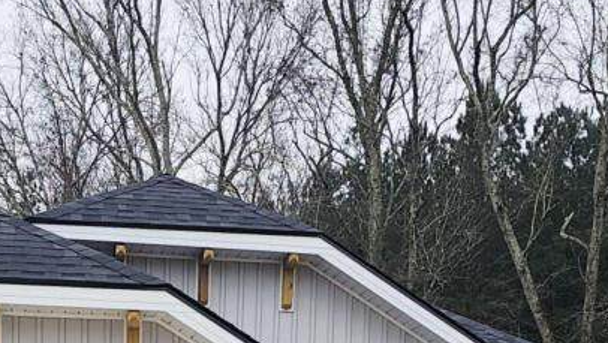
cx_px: 195
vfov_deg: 14.3
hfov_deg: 28.4
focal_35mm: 74
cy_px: 637
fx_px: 1194
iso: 10
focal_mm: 6.3
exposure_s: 1/256
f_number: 1.7
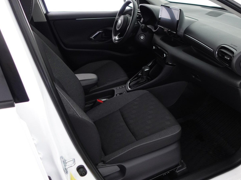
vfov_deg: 45.3
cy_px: 75
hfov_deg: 57.5
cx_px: 154
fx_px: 216
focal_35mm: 31
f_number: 1.8
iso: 640
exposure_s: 1/30
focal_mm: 9.4
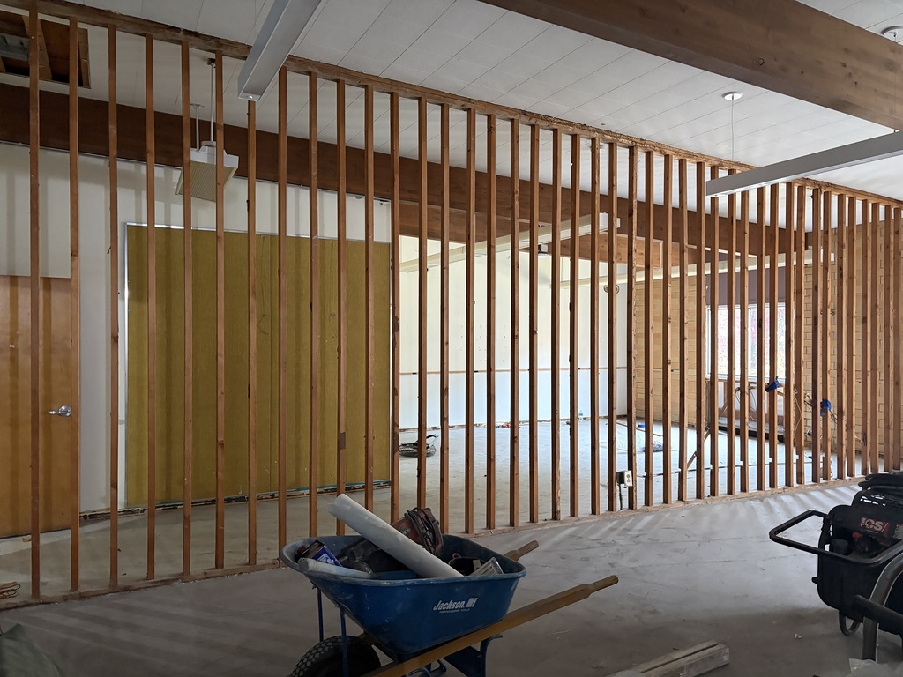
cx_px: 452
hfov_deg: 67.3
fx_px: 678
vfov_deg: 53.1
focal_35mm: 26
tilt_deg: +0.9
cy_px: 338
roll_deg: +0.3
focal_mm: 5.96
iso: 500
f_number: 1.6
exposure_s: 1/40
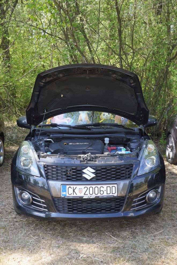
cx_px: 88
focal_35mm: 42
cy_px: 132
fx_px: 306
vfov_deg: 46.8
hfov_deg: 32.2
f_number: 3.2
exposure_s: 1/200
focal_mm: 27.7
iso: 100
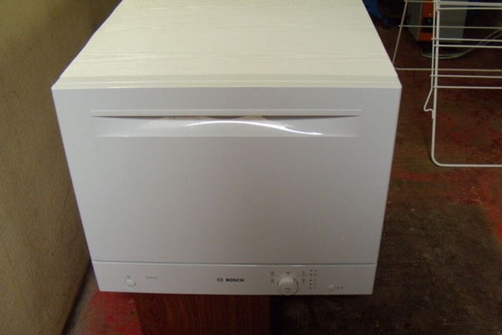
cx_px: 249
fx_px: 530
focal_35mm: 38
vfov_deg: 35.1
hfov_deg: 50.7
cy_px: 173
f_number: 3.6
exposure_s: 1/40
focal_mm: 6.4
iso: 400
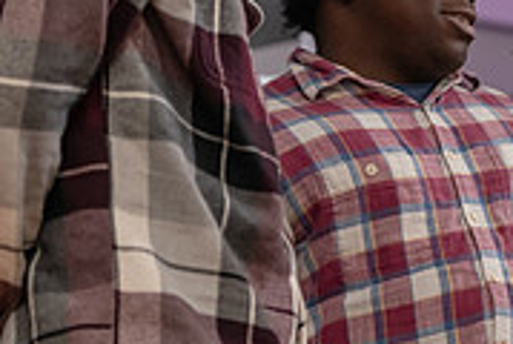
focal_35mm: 265
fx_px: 3782
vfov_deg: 5.2
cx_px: 459
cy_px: 47
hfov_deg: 7.7
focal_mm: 82
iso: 1600
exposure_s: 1/60
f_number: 3.2
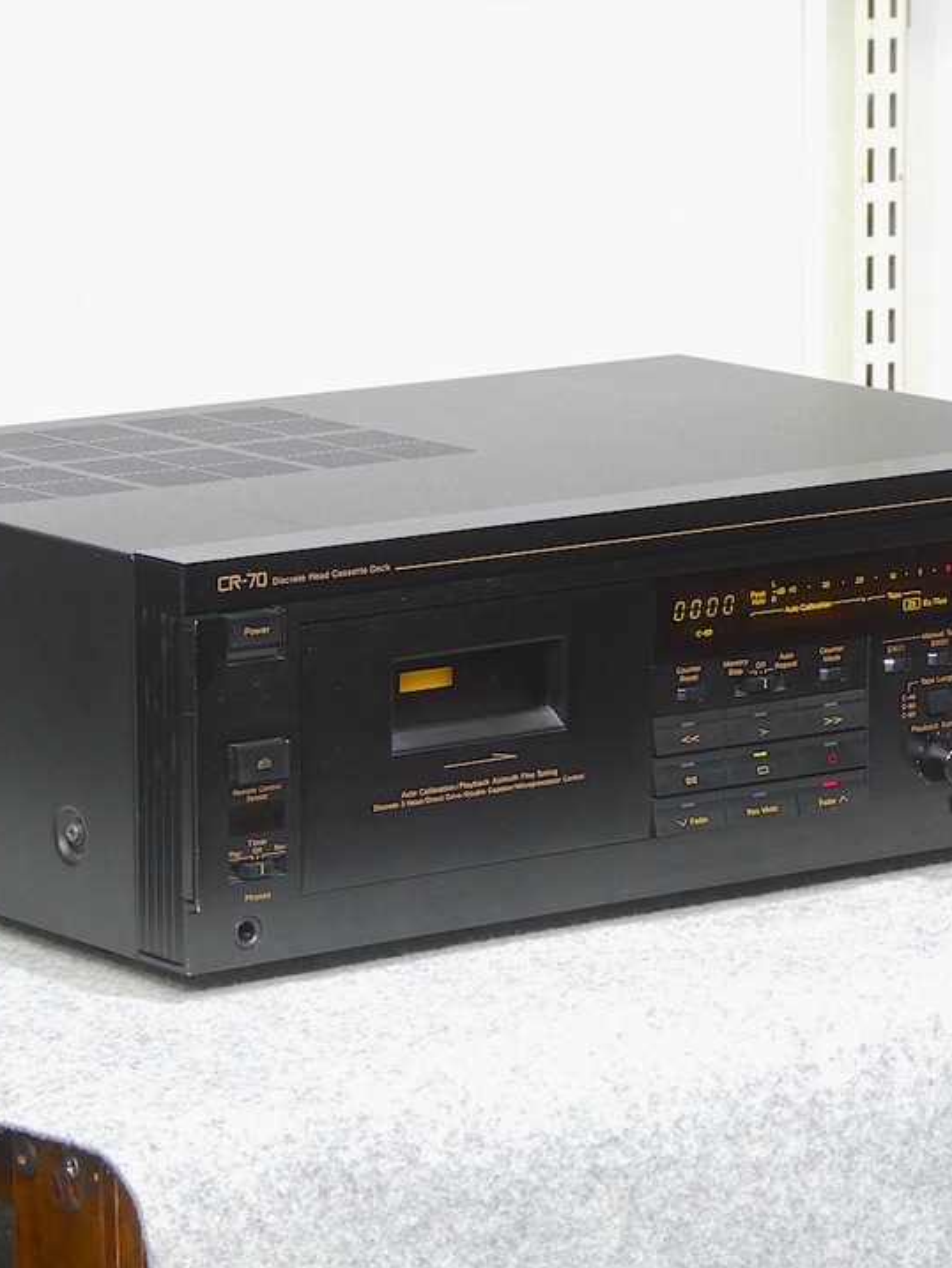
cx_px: 458
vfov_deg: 11.9
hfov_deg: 8.9
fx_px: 6085
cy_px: 633
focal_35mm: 166
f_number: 5.2
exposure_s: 1/3.2
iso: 200
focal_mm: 22.3
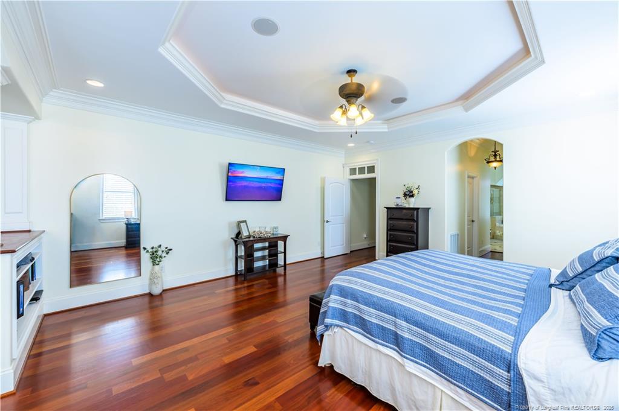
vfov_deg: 81.1
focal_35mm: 14
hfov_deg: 104.3
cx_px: 310
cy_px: 206
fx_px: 241
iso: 64
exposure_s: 1/80
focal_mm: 14
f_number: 8
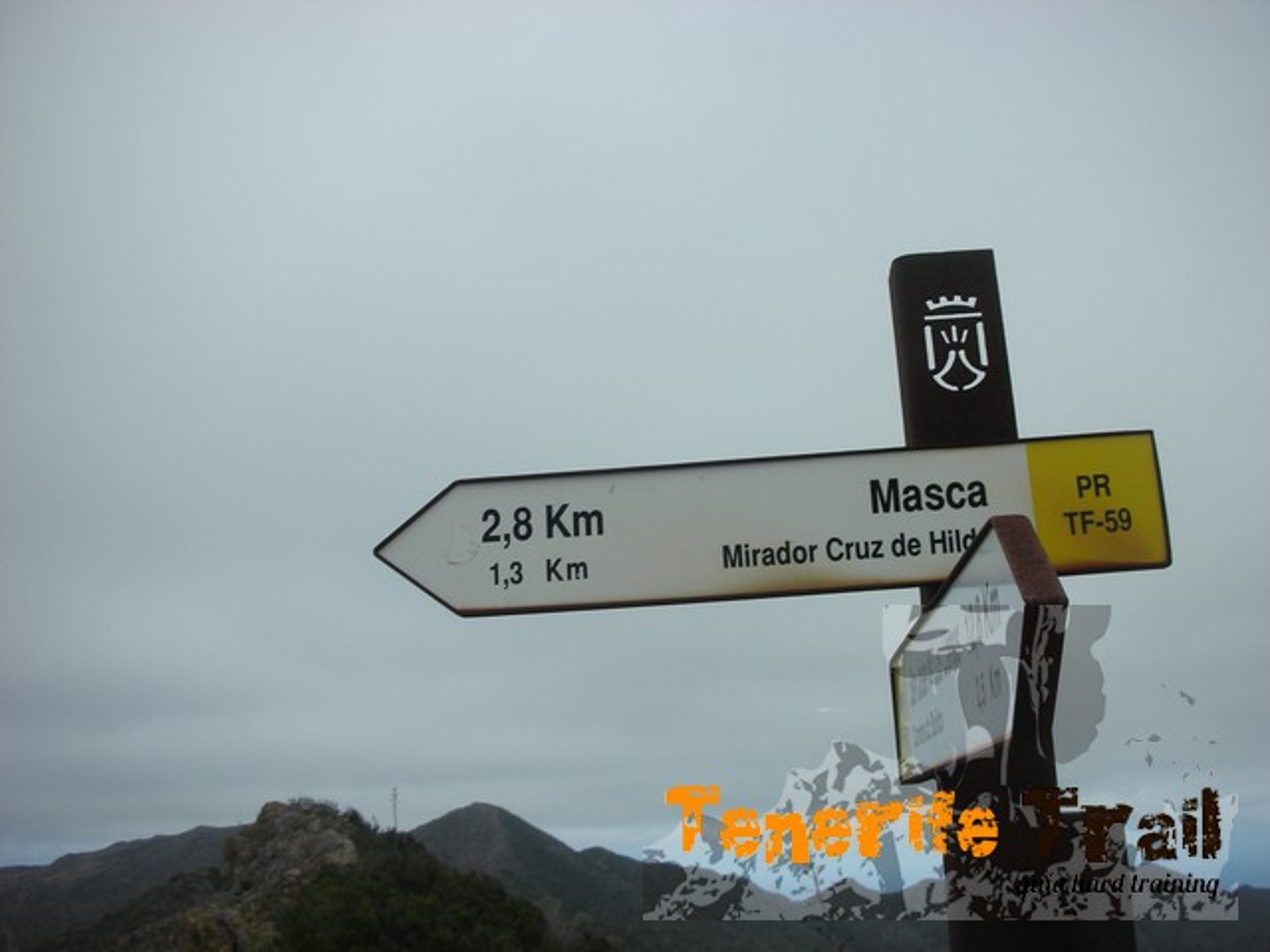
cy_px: 476
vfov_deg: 40.7
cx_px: 635
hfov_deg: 52.6
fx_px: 1284
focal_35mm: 35
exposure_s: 1/94.5
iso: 50
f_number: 8.5
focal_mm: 5.8
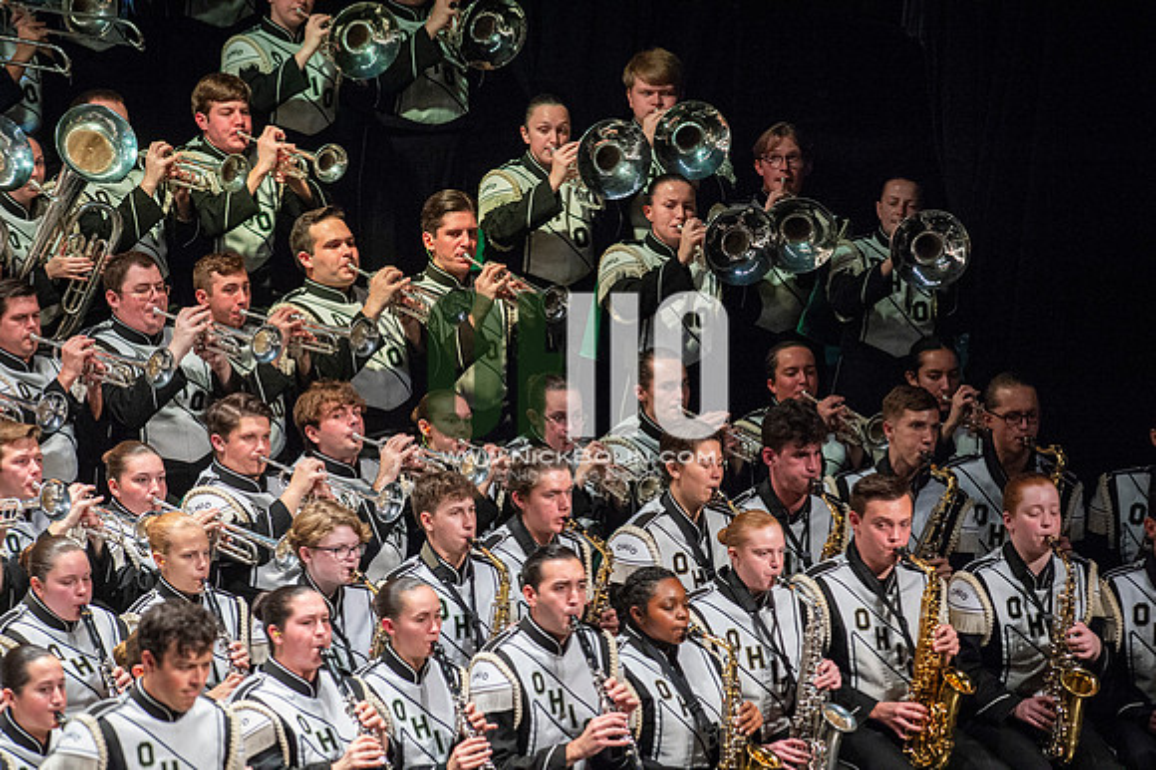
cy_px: 385
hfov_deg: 6.9
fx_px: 9627
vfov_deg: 4.6
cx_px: 578
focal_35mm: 300
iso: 5000
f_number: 5.6
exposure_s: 1/400
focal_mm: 300
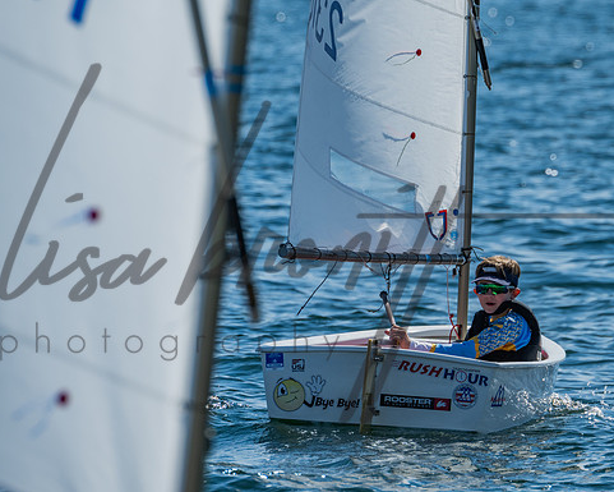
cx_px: 444
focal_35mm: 663
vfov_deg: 2.3
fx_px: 12050
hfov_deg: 2.9
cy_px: 227
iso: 100
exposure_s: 1/500
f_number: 8
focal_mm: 400
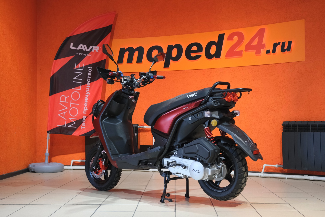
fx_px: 442
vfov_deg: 27.5
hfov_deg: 40.3
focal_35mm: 49
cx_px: 162
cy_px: 108
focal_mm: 32.5
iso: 1600
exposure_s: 1/100
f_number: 4
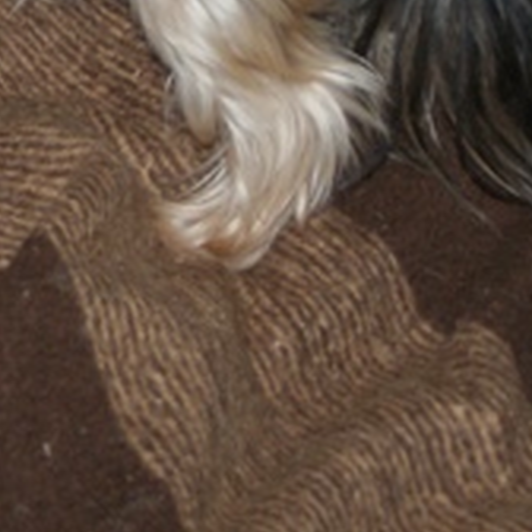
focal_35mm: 219
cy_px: -139
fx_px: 3801
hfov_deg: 7.9
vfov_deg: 7.9
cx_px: -155
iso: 400
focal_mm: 45
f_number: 5.6
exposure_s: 1/60
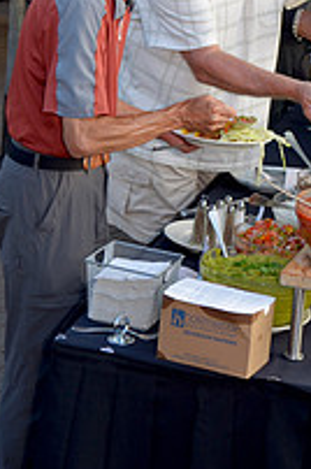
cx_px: 276
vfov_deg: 15.9
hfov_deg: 10.7
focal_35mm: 127
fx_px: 1651
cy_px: 33
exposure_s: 1/200
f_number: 4.5
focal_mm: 38
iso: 100
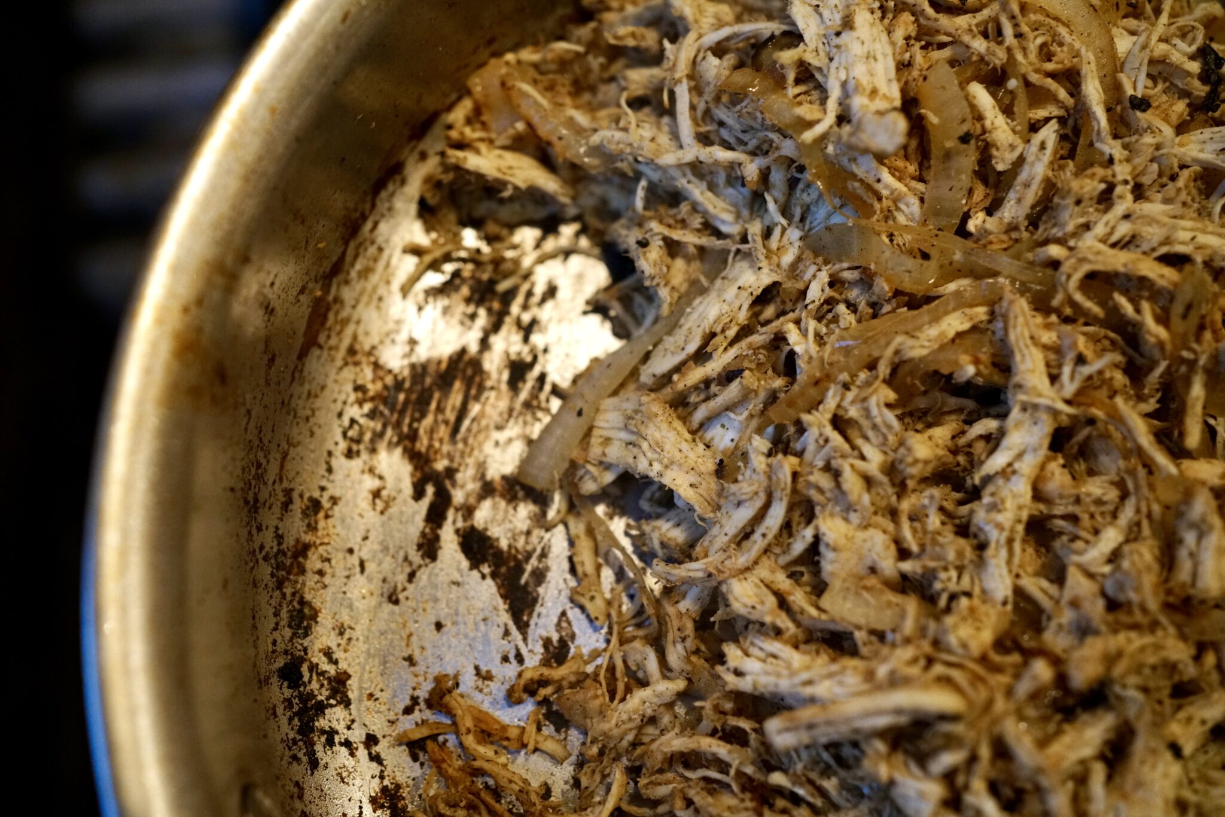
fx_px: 1191
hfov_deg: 54.4
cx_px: 612
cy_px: 408
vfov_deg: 37.9
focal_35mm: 35
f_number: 3.5
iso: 3200
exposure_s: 1/250
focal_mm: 35
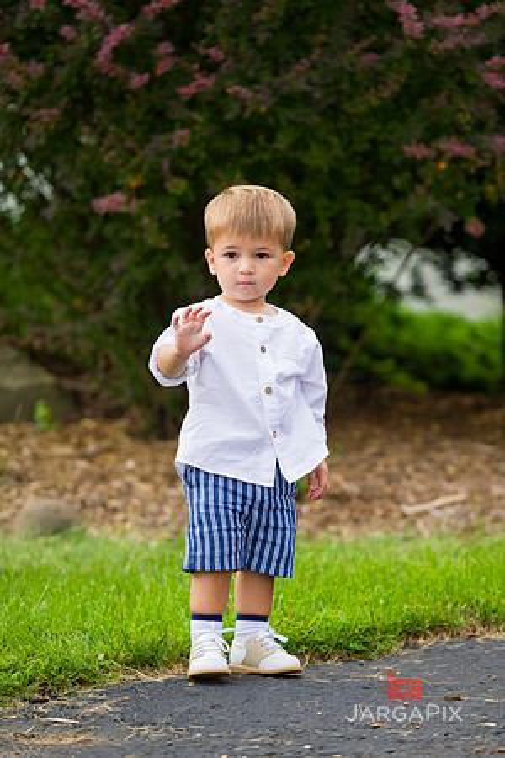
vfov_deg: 12.5
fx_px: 3472
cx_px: 252
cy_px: 379
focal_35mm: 165
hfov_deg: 8.3
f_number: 4
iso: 200
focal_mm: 165
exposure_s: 1/640
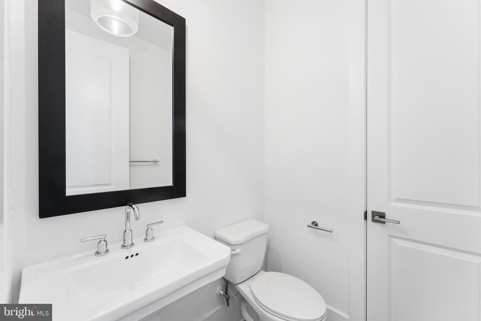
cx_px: 240
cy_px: 160
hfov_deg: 104.3
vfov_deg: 81.2
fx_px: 187
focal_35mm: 14
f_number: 8
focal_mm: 14
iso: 640
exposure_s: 1/25
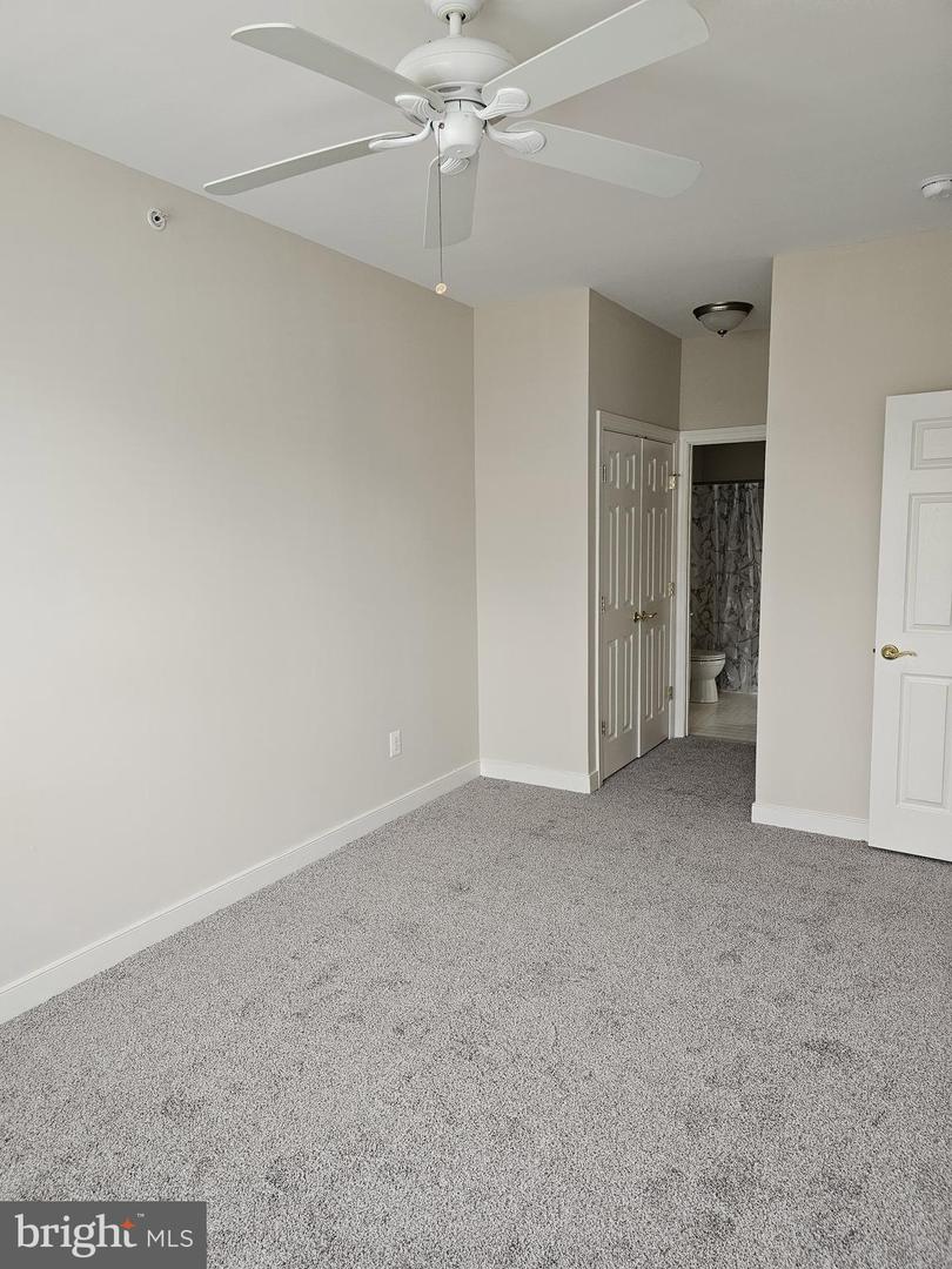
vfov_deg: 73.9
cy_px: 634
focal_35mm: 23
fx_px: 843
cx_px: 476
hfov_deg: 58.9
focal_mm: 6.3
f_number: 1.7
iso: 200
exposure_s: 1/170
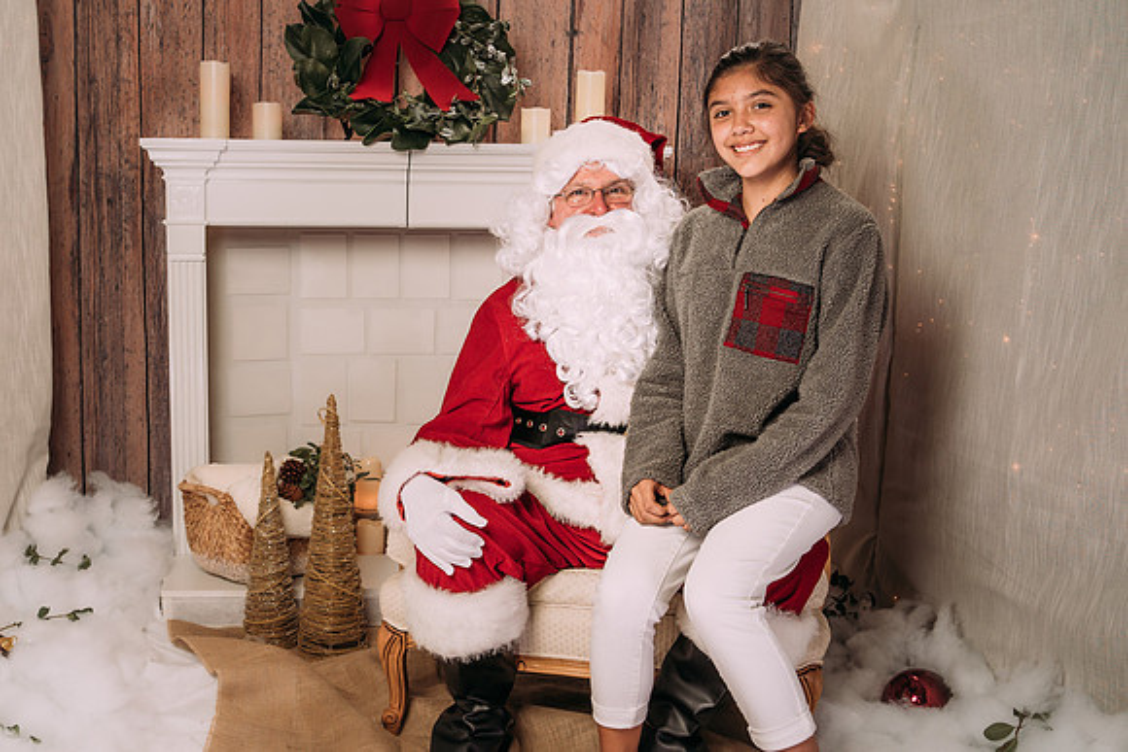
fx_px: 1415
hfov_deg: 43.1
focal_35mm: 45
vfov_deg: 29.7
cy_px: 454
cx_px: 416
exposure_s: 1/100
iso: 100
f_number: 5.6
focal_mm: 35
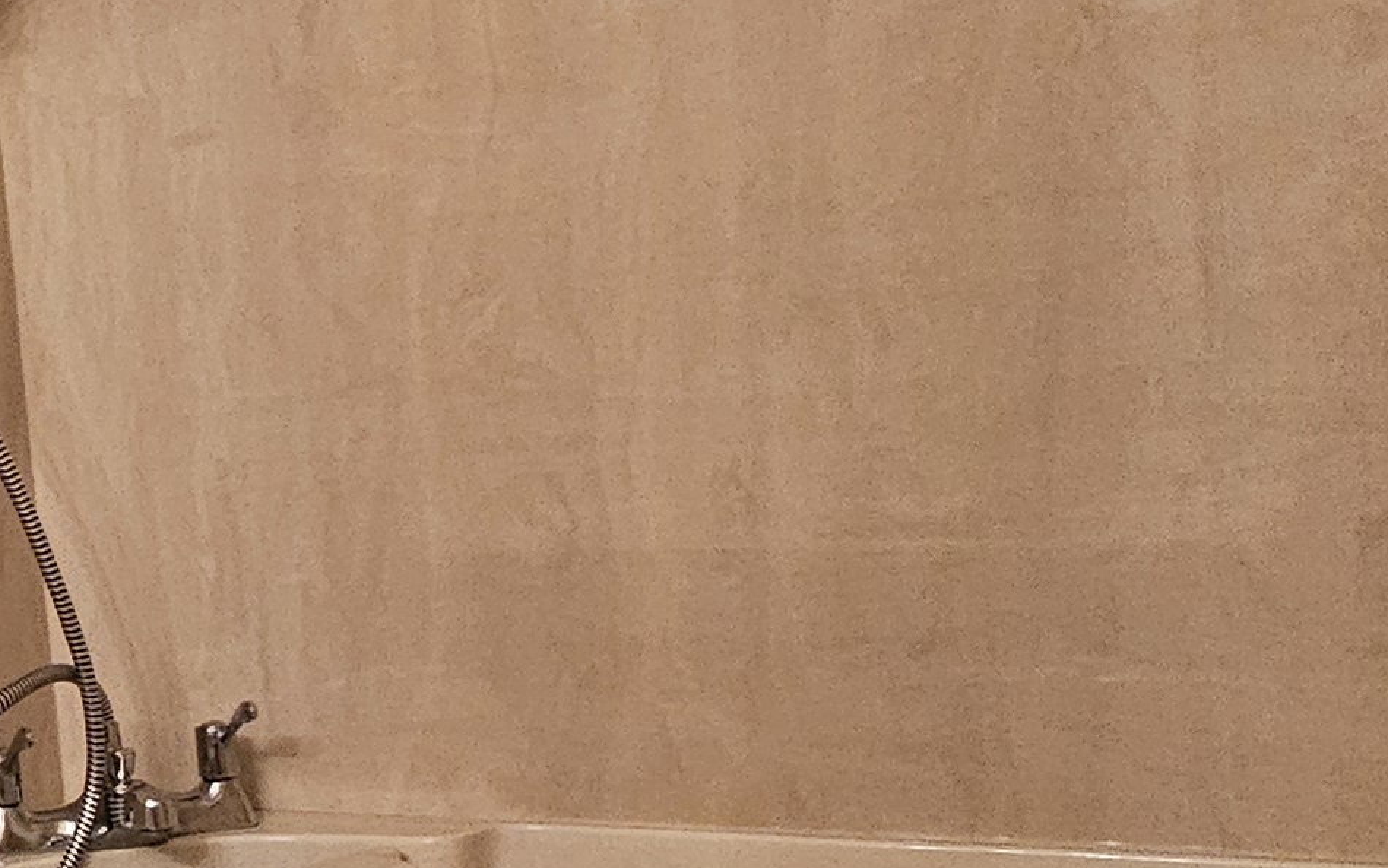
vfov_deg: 22.4
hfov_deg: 29.6
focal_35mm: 58
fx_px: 2194
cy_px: 435
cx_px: -316
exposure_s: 1/30
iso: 500
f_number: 2.2
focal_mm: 2.2
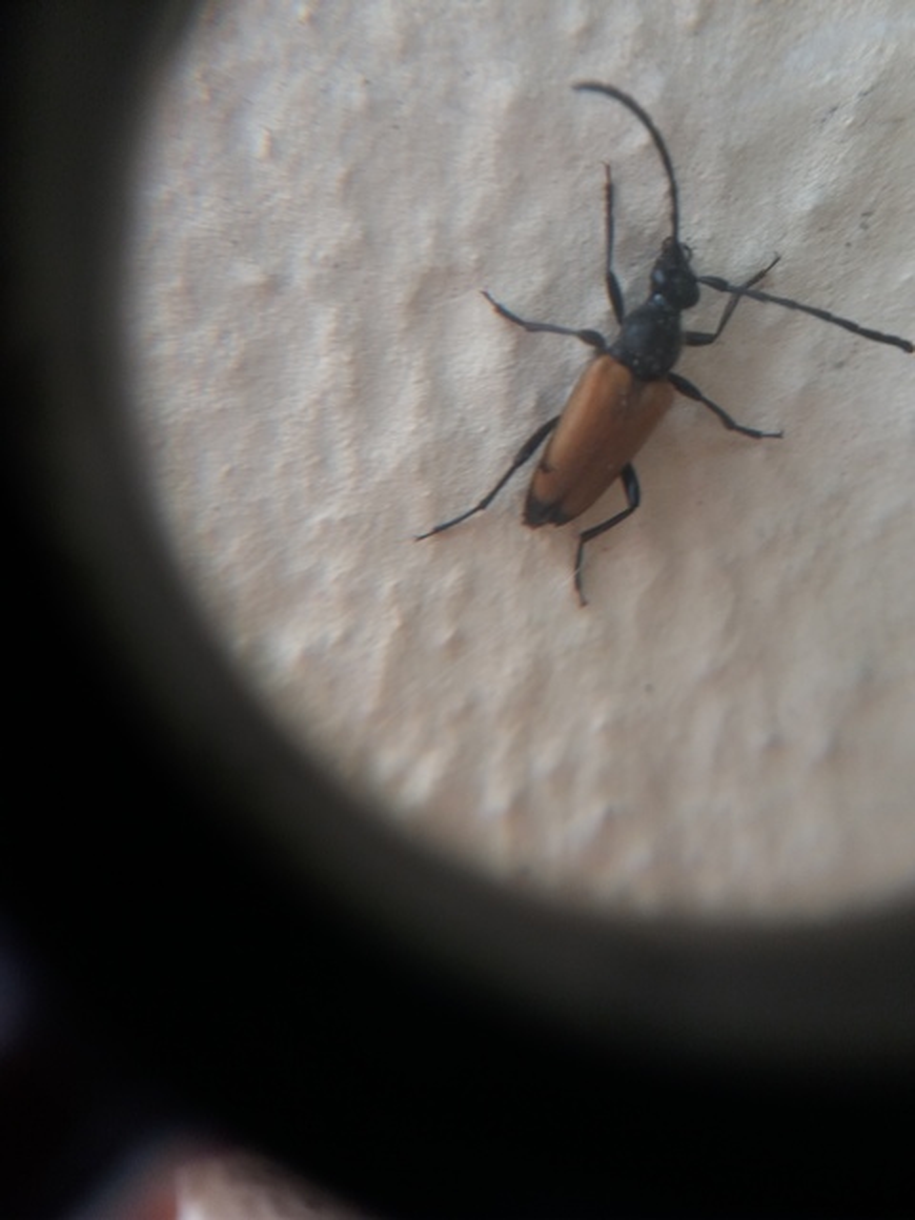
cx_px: 458
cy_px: 610
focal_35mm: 28
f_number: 1.9
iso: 80
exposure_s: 1/33
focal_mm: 3.7
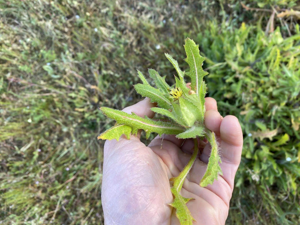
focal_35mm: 26
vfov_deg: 53.1
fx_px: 225
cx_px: 150
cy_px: 112
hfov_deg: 67.3
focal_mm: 4.25
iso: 32
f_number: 1.8
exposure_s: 1/121
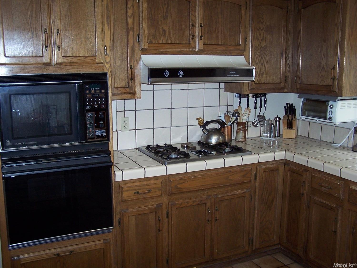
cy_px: 134
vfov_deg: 37.7
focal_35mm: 38
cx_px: 178
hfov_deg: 49.0
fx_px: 392
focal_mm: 6.3
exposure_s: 1/60
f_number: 2.8
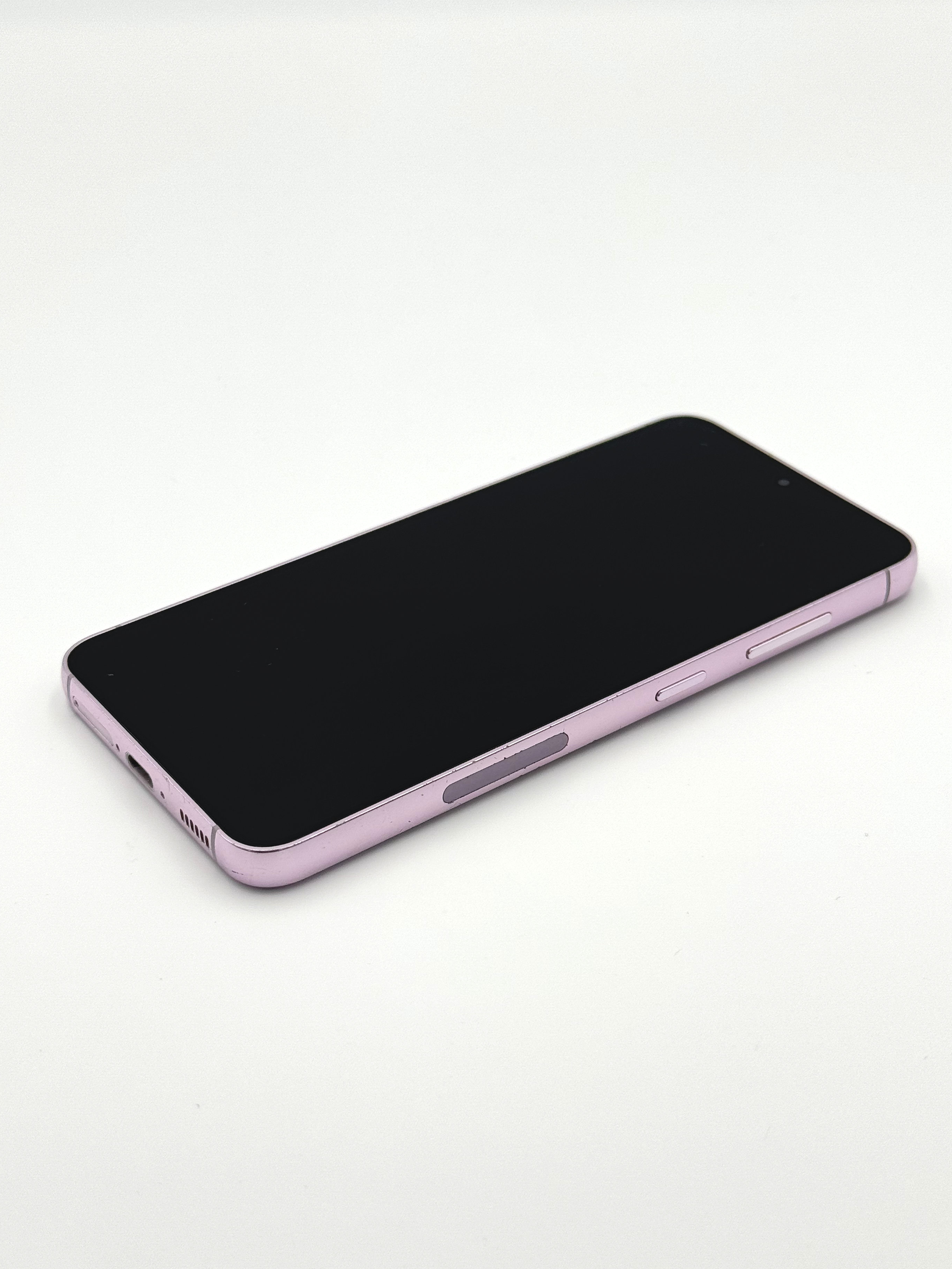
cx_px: 524
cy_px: 628
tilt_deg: -35.7
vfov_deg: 36.2
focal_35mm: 53
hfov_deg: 27.5
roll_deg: -0.9
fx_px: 1943
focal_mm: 6.76
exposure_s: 1/439
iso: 64
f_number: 1.78
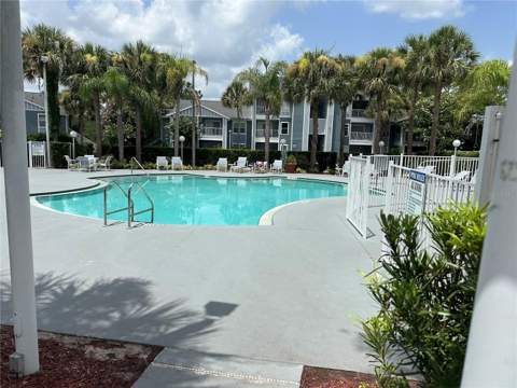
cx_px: 258
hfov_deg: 71.6
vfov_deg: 56.8
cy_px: 194
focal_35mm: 24
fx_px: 358
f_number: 1.78
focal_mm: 6.86
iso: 80
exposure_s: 1/6623
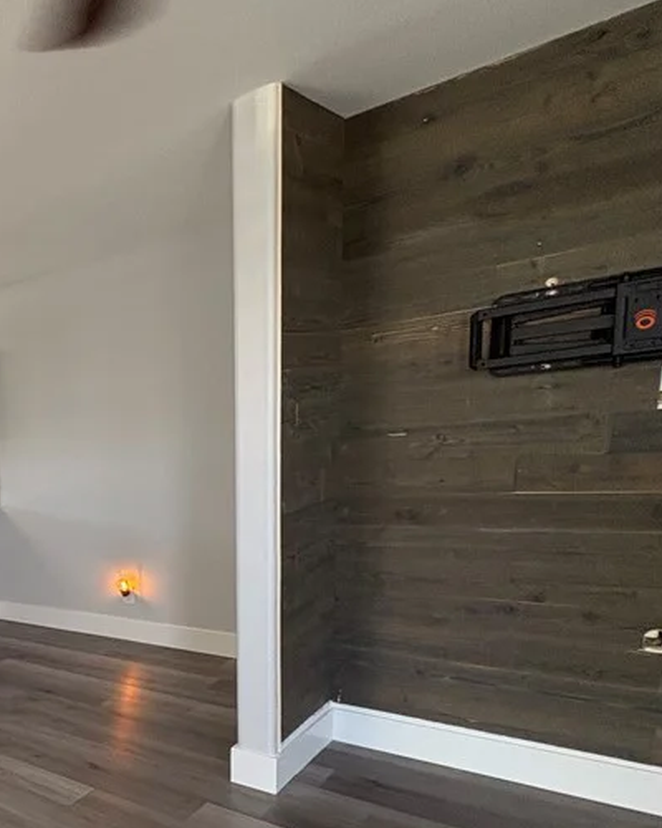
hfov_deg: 36.6
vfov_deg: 60.3
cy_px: 570
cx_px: -170
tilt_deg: -9.8
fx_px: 686
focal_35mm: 28
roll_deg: +6.3
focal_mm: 2.22
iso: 200
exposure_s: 1/60
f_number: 2.2
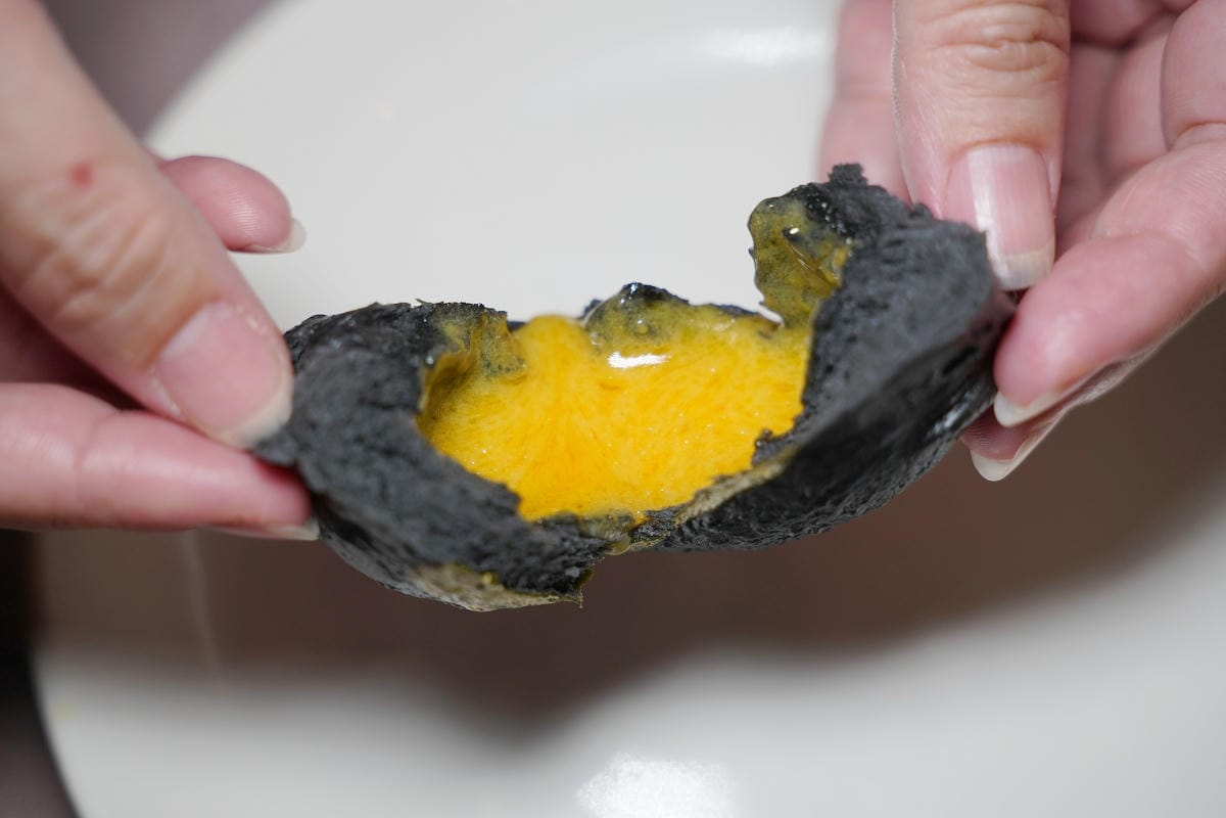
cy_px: 409
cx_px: 613
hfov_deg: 27.0
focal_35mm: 75
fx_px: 2554
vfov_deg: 18.2
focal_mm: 75
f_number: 4
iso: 200
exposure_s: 1/80
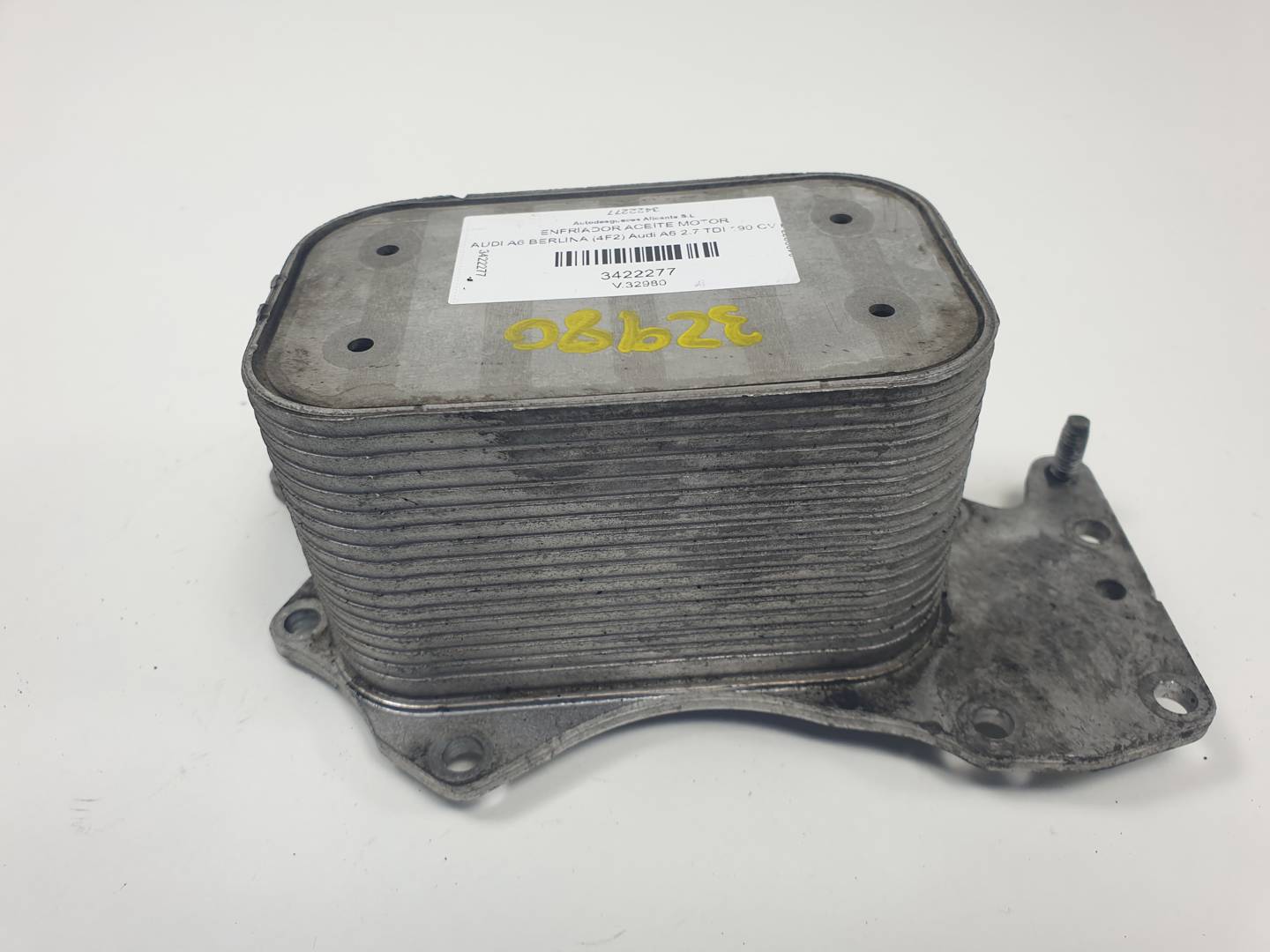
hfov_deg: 67.3
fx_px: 954
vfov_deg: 53.1
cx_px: 635
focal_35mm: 26
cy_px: 476
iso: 50
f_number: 2.4
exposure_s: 1/222
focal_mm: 4.3
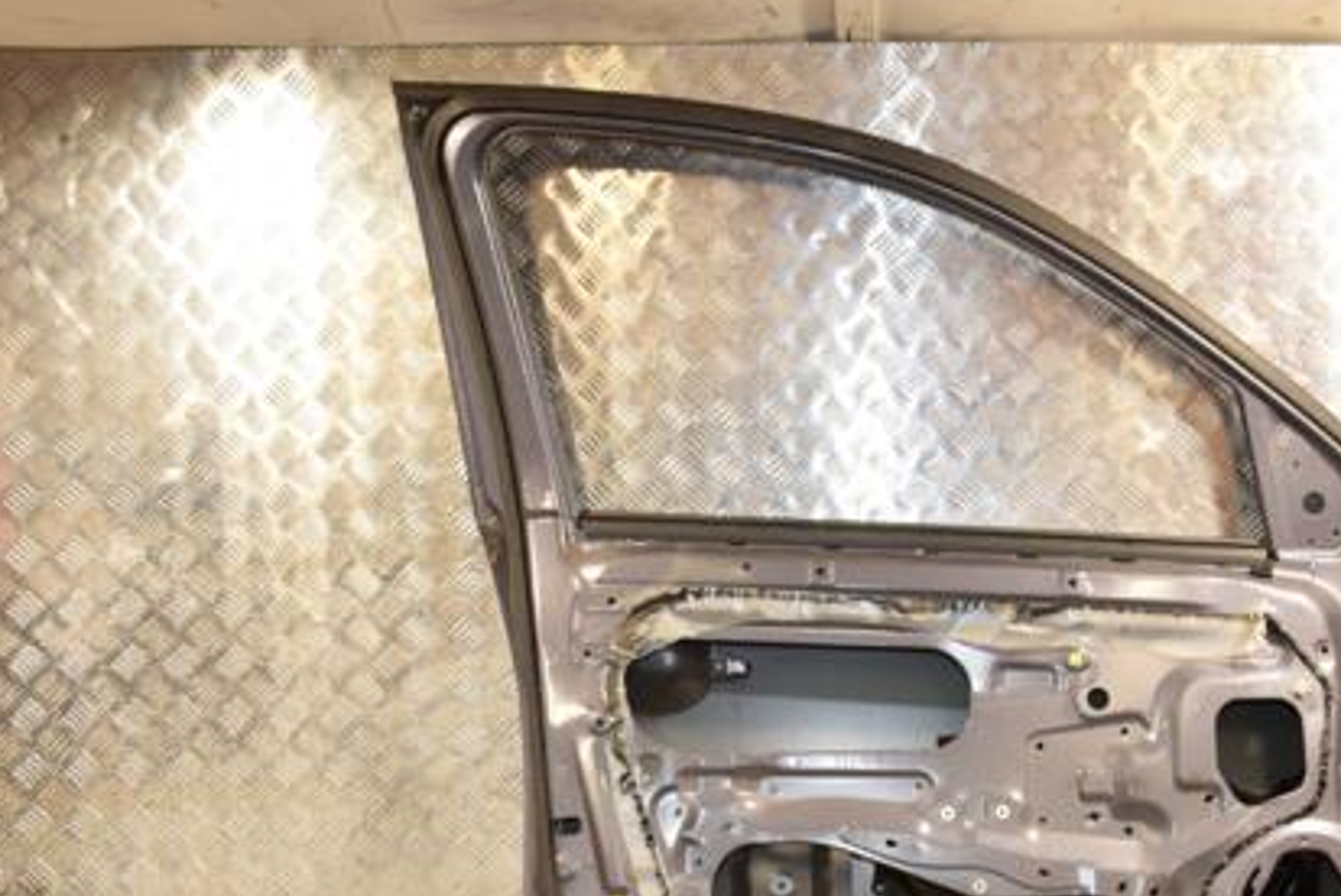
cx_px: 899
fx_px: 1704
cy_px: 640
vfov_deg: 29.1
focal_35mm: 46
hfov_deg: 42.3
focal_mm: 21
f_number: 5
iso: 800
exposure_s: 1/125
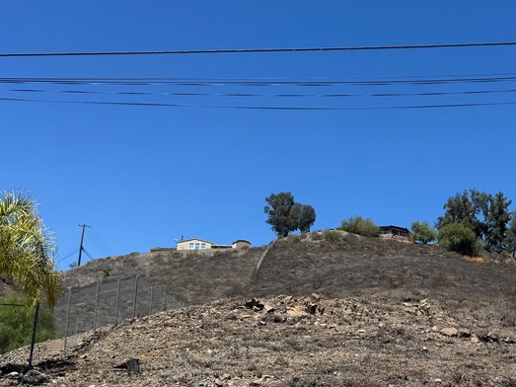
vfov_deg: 30.1
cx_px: 398
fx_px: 700
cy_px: 313
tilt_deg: +7.8
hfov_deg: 39.2
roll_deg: -1.7
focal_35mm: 47
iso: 80
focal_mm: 6.76
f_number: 1.78
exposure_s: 1/4950
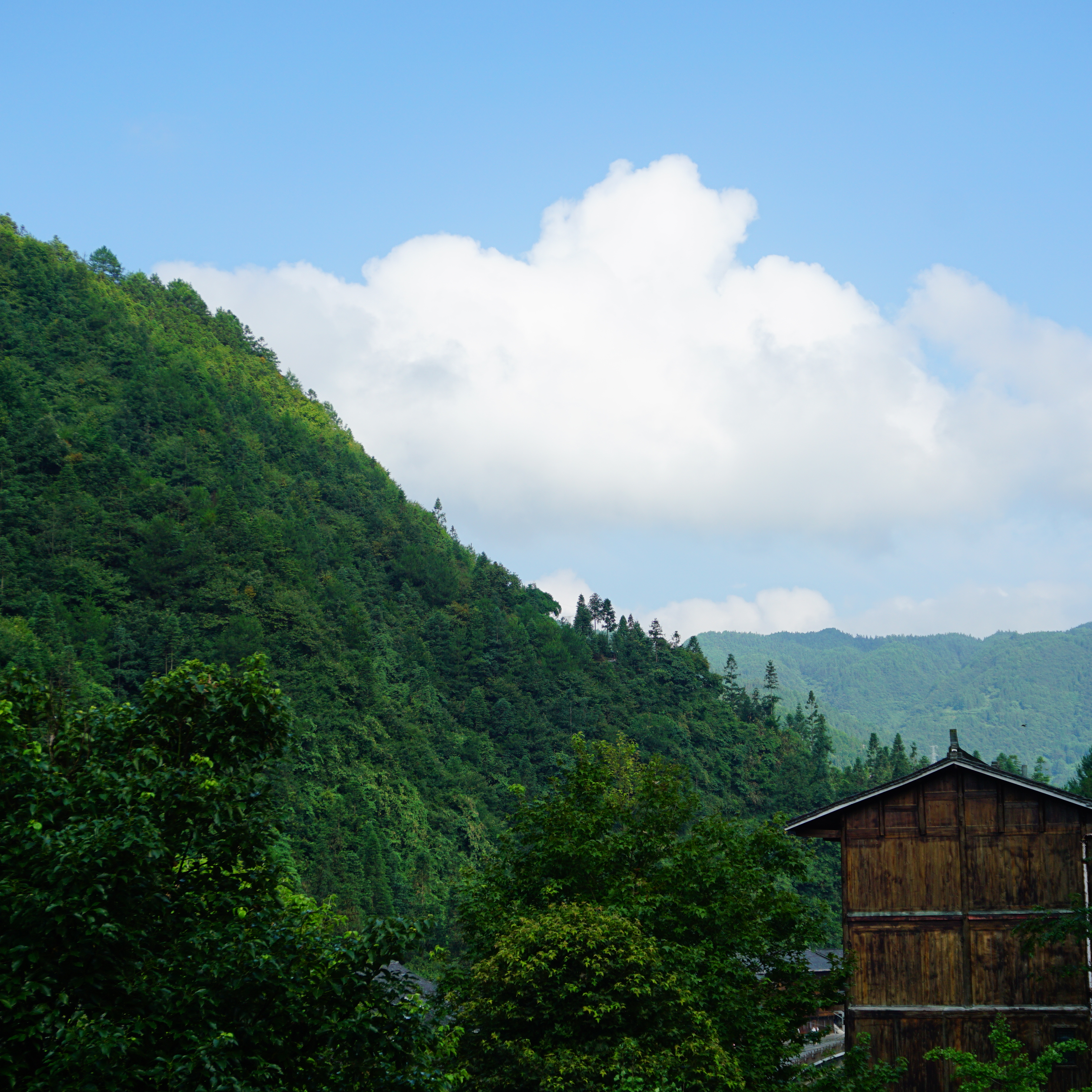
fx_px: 2356
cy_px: 541
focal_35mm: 66
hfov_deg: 26.1
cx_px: 582
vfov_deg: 26.1
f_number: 5.6
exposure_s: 1/400
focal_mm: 32
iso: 100
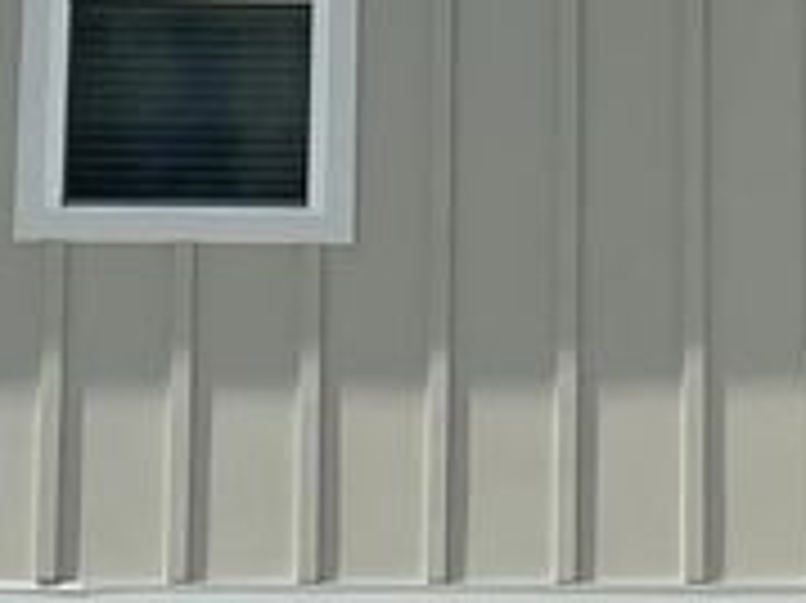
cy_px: 495
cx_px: 608
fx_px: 3467
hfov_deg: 13.2
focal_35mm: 149
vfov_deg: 9.9
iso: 50
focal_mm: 5.7
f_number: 1.5
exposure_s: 1/8696
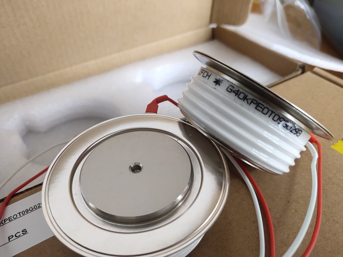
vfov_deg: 48.2
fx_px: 287
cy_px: 128
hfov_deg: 61.7
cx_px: 172
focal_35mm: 29
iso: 166
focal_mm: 4.27
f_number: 1.8
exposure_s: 1/50
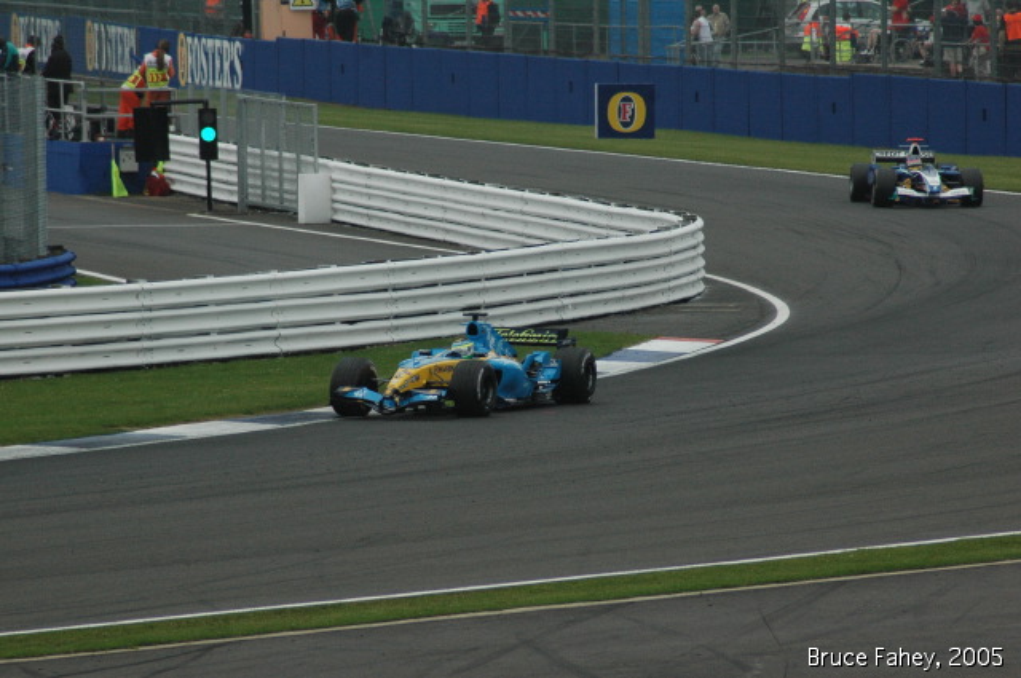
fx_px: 12746
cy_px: 339
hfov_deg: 4.6
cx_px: 510
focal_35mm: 450
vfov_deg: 3.0
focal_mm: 300
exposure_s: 1/2500
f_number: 7.1
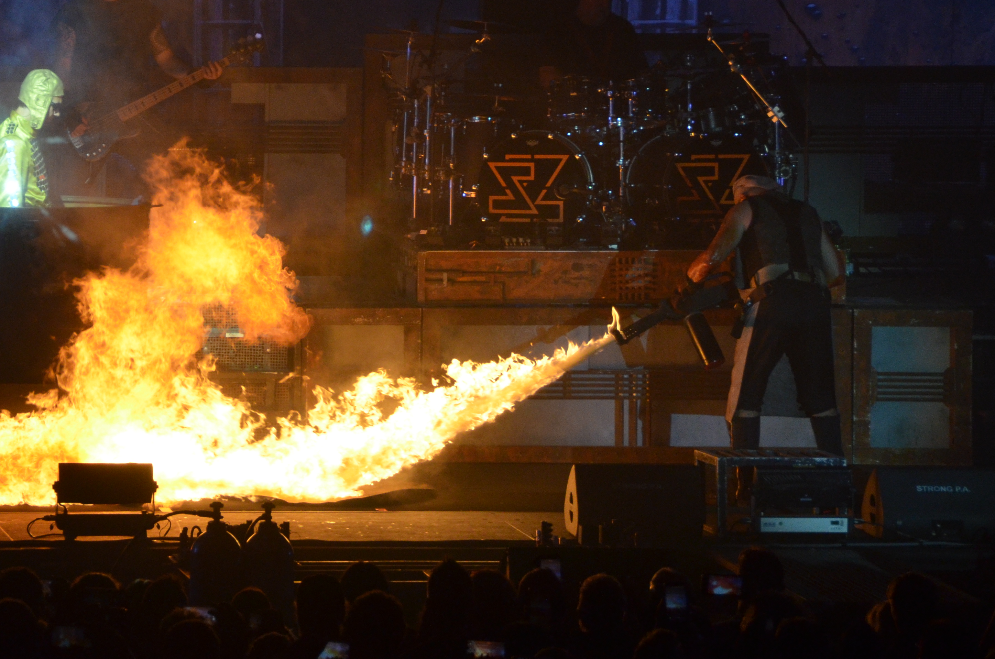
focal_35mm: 281
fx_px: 7751
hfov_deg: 7.3
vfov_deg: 4.9
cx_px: 167
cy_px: 156
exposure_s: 1/400
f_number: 6
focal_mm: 110
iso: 1000
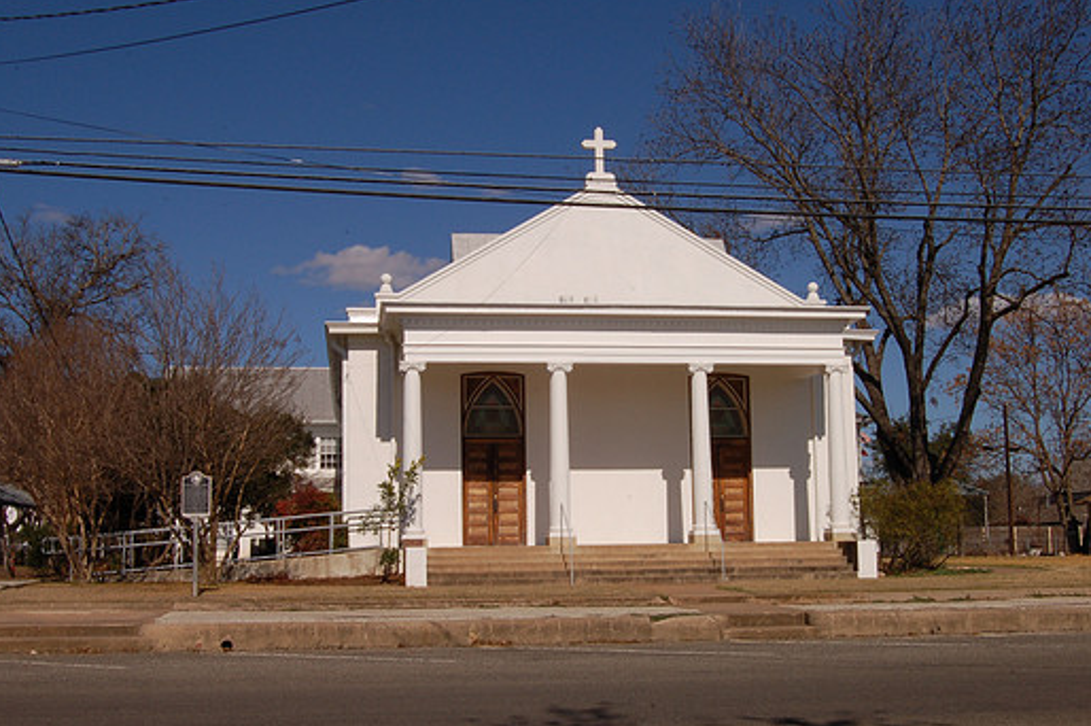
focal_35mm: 44
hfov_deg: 44.5
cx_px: 571
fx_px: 1333
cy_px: 361
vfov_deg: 30.5
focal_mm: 26
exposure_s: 1/125
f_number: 25
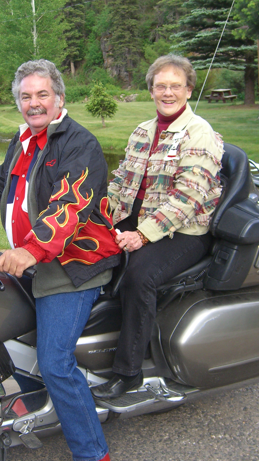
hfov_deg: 21.2
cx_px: 55
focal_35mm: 56
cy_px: 233
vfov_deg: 37.2
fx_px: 684
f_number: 2.8
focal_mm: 7.9
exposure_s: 1/160
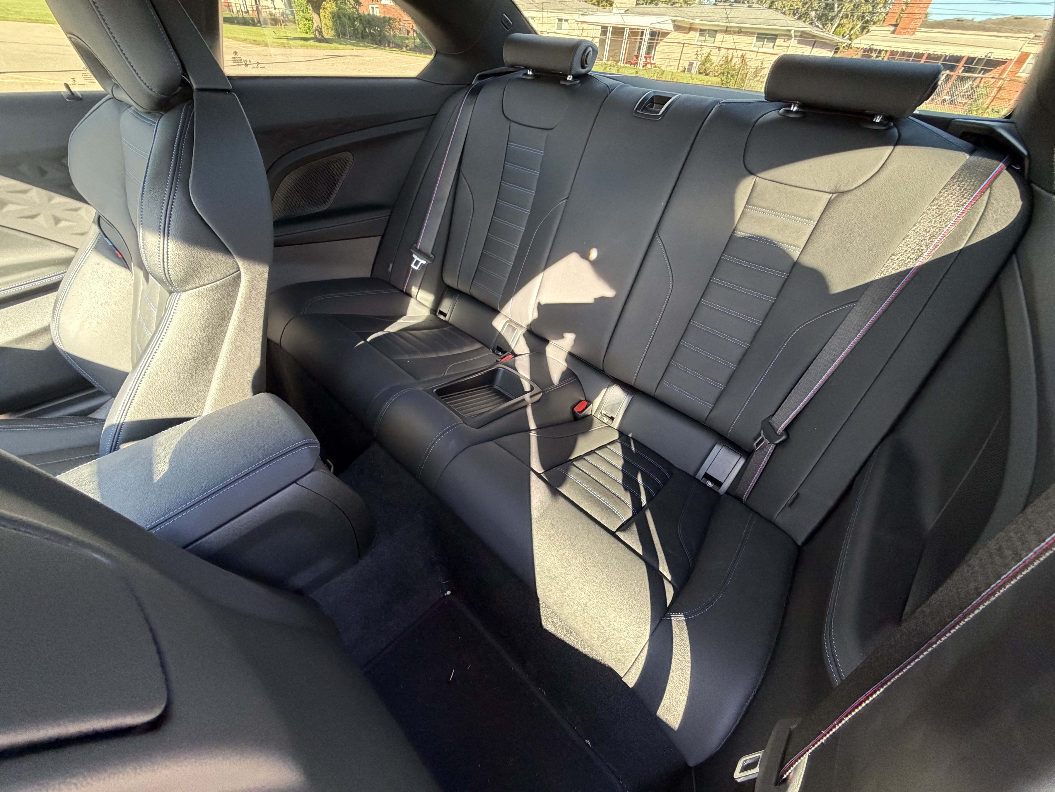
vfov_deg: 85.7
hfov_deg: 102.1
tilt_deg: -41.2
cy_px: 396
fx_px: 427
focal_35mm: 14
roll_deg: -5.0
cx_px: 528
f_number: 2.2
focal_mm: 2.22
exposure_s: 1/113
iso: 320
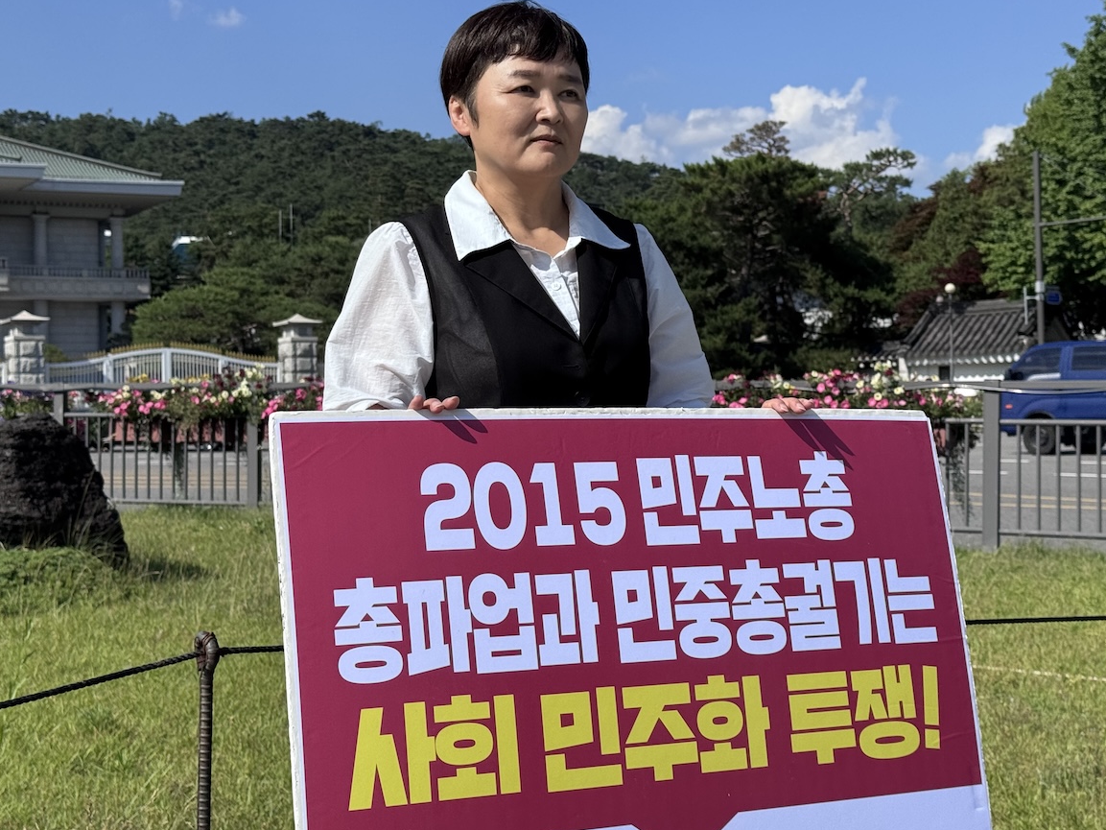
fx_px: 1885
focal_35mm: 59
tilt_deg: +2.1
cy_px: 362
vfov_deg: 24.8
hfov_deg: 32.7
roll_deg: +0.5
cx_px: 572
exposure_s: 1/7092
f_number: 1.78
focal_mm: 6.76
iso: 64
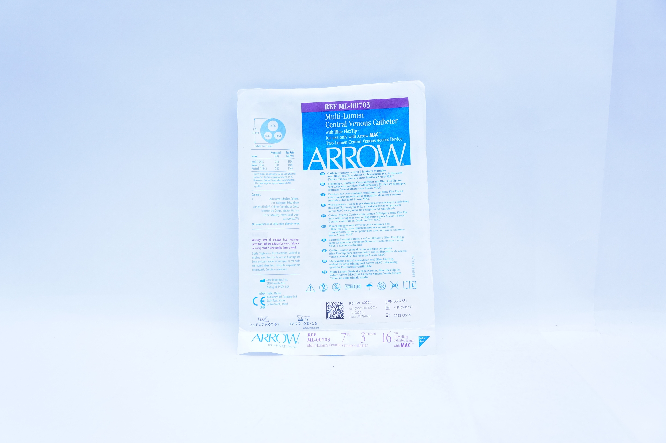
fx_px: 665
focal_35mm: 36
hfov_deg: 53.2
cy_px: 222
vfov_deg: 36.8
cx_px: 333
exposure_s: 1/200
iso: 800
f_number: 4.5
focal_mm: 24
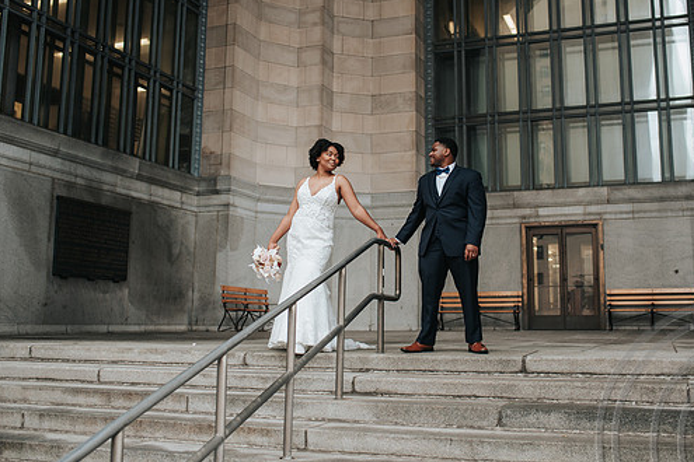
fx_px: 790
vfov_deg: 32.6
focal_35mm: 41
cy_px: 195
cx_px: 379
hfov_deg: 47.4
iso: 250
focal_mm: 35
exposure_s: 1/125
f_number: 2.8
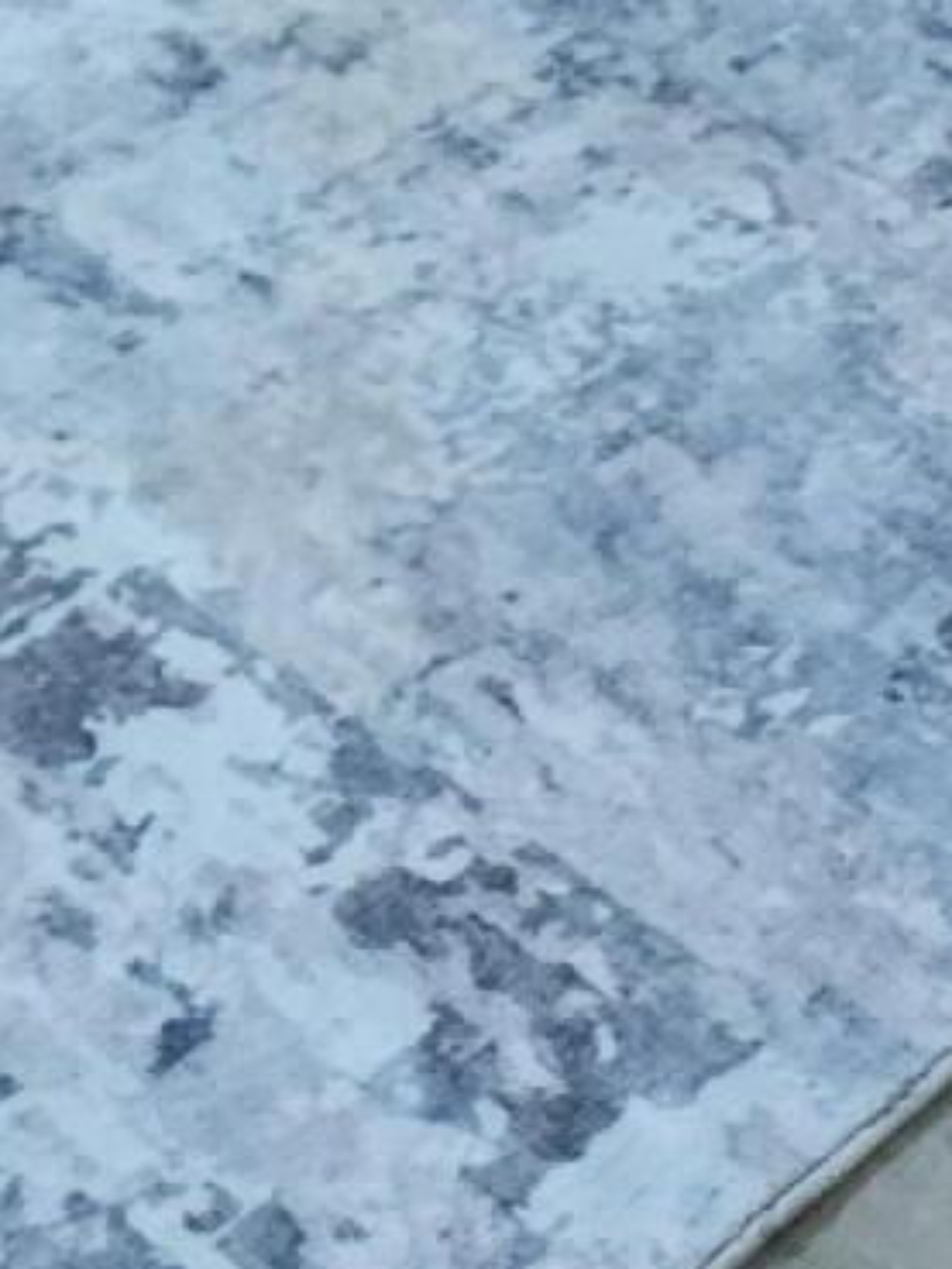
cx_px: -1330
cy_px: -1651
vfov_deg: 12.4
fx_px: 4764
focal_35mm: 130
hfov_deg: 10.0
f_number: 1.8
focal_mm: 5
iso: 1000
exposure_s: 1/120
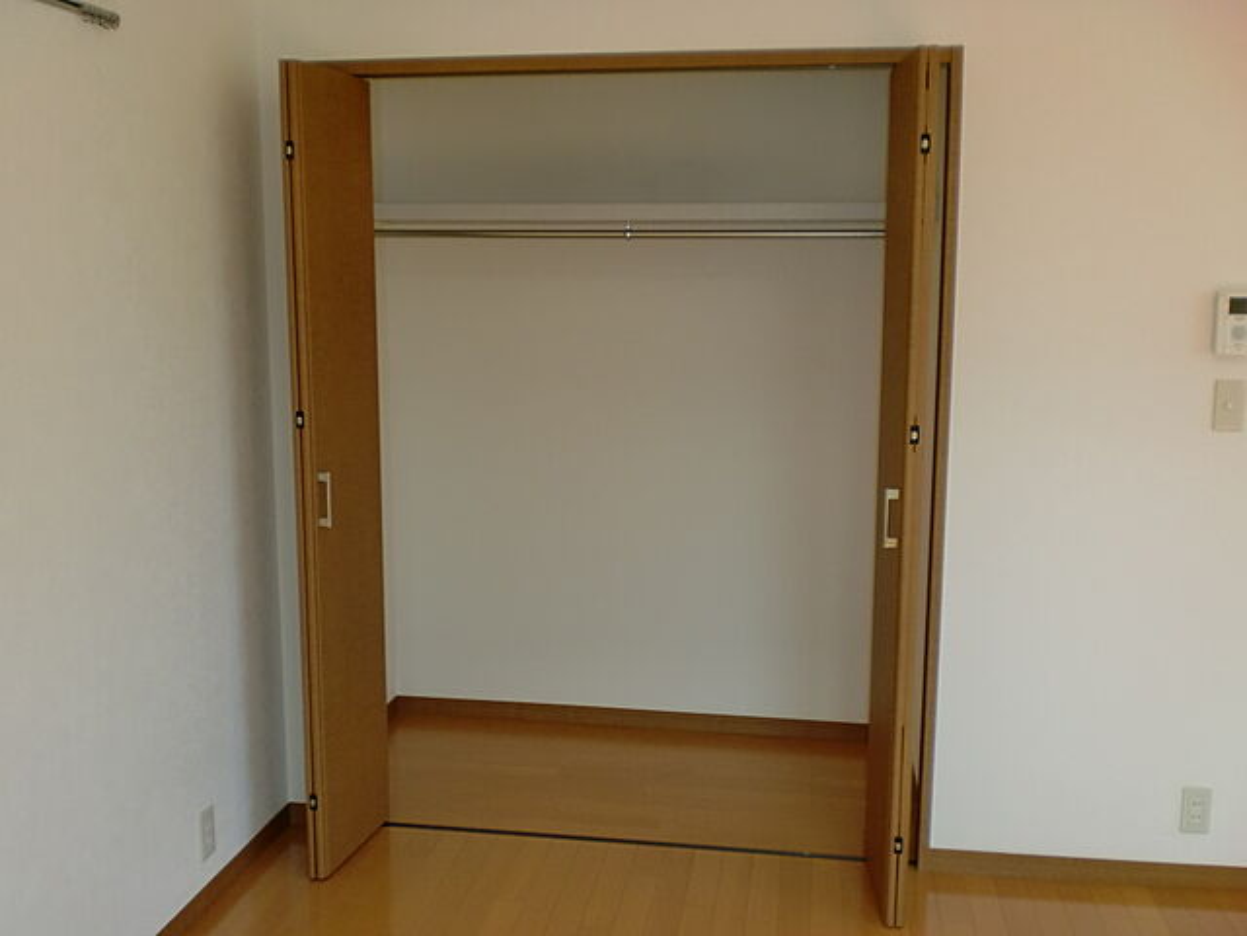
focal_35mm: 35
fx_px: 1261
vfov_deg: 40.7
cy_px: 468
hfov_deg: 52.6
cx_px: 624
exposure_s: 1/60
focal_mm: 6.3
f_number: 3.1
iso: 125
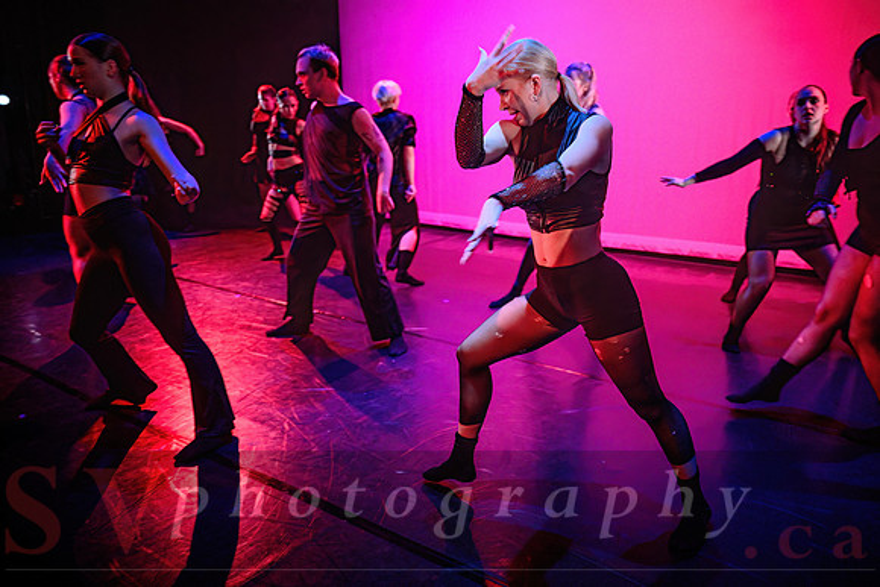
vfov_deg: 48.5
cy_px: 262
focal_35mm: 27
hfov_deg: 68.0
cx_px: 487
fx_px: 650
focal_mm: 24
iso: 3200
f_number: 2.8
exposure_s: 1/300
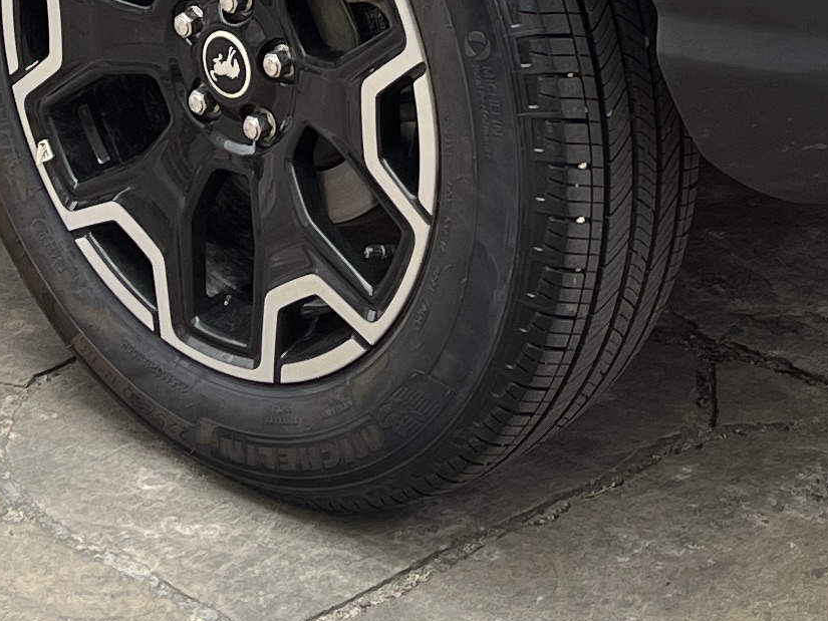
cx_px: 280
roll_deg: -0.2
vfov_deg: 10.6
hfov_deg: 15.5
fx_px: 3038
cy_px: -675
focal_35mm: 127
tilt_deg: -9.8
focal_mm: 5.1
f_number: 1.6
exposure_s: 1/171
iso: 50
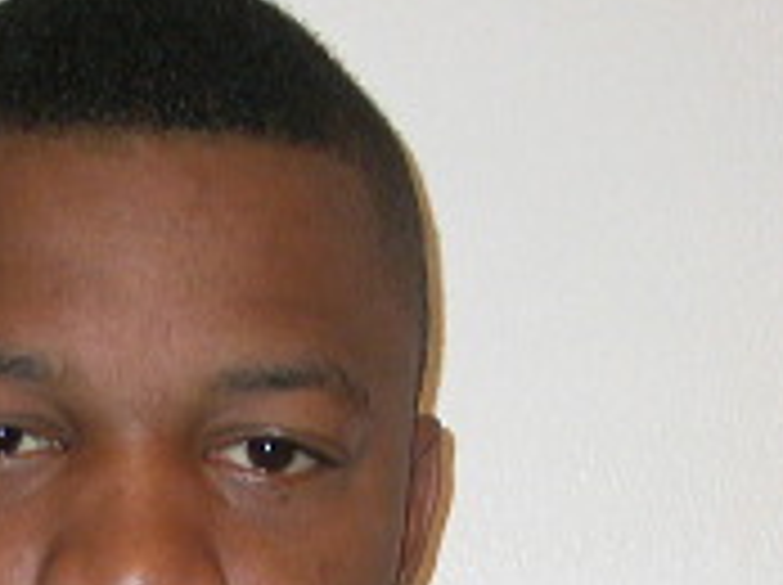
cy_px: 927
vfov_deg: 6.5
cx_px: 58
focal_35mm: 225
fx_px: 5082
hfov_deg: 8.8
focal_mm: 12.7
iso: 100
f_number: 3.1
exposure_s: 1/60.3
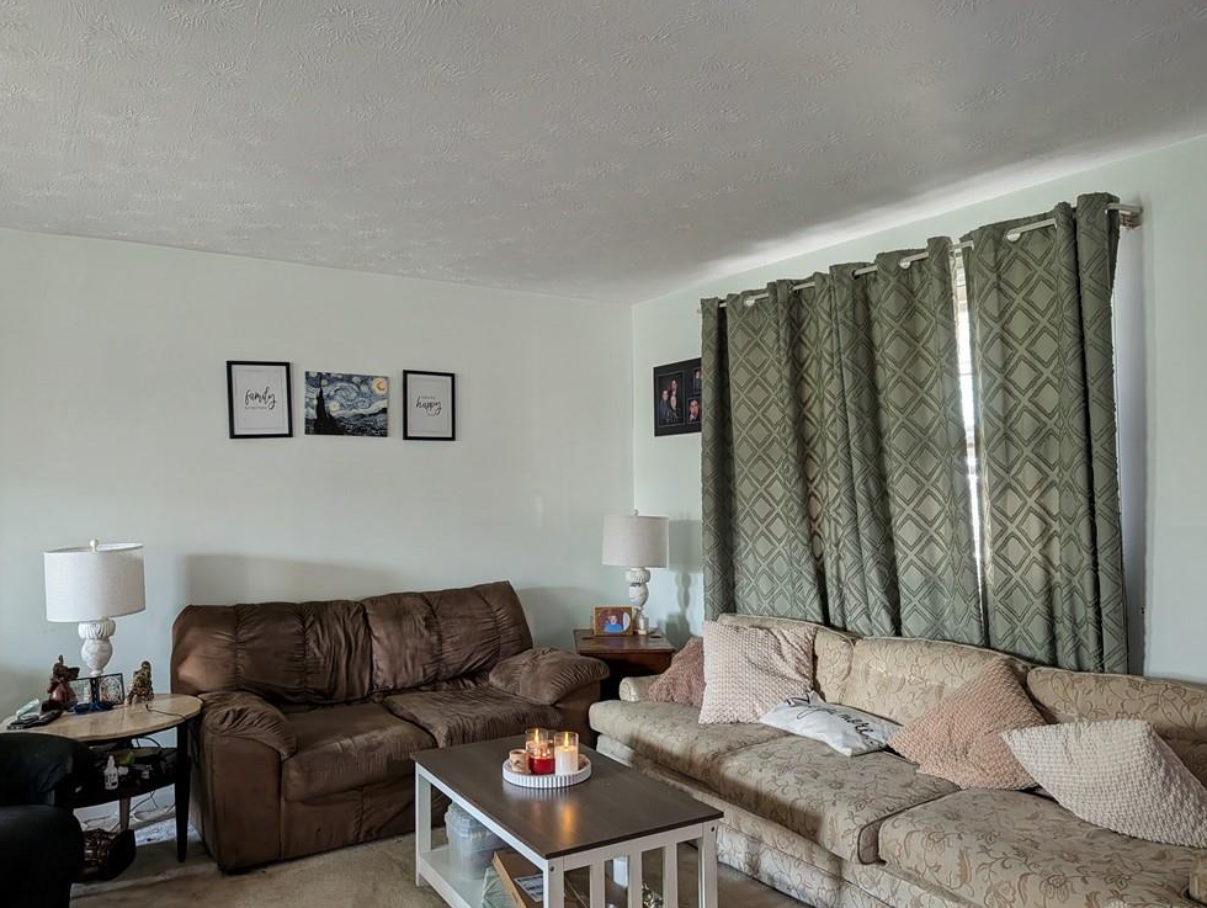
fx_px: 873
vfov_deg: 55.0
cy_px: 457
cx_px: 598
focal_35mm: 25
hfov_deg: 69.3
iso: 454
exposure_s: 1/78.8
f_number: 1.68
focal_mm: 6.9
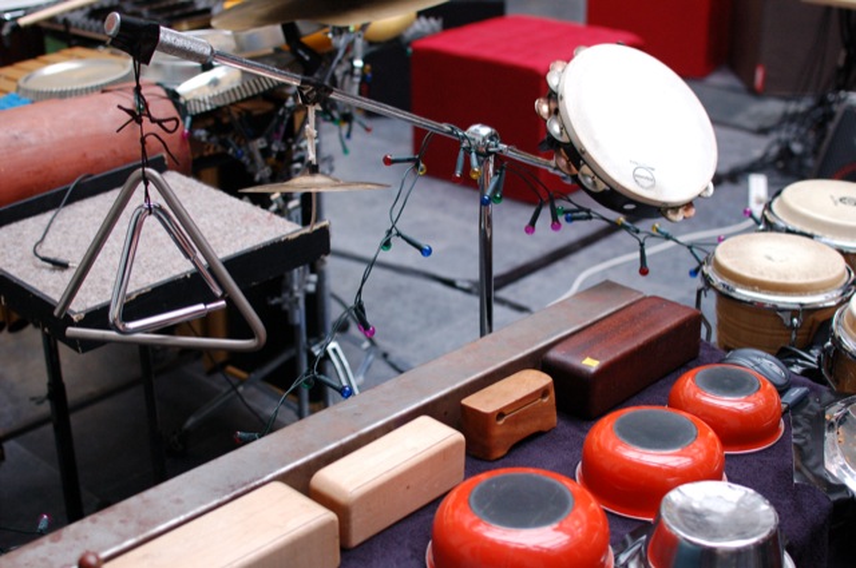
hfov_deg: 37.9
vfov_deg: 25.7
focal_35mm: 52
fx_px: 1247
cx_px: 428
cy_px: 284
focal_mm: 35
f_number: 3.2
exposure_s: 1/40
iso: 800
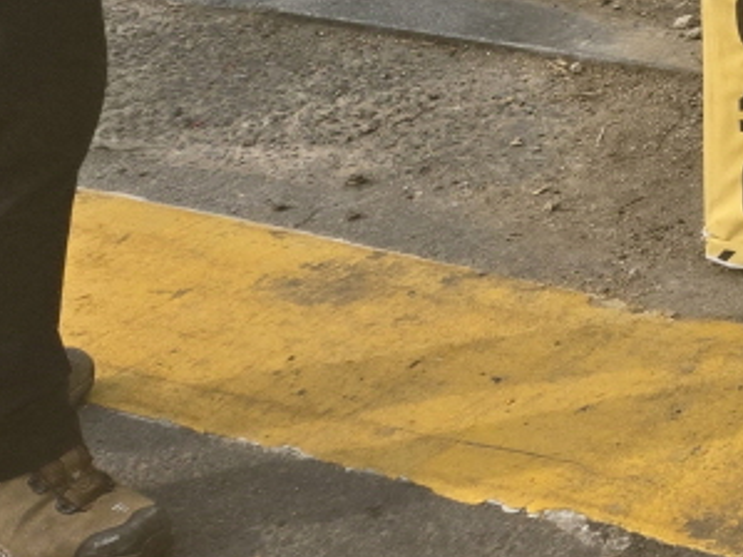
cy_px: -367
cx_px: 1429
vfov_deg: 13.6
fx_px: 2146
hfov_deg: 15.9
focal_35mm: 100
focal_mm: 5.4
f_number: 1.8
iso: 80
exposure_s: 1/2767
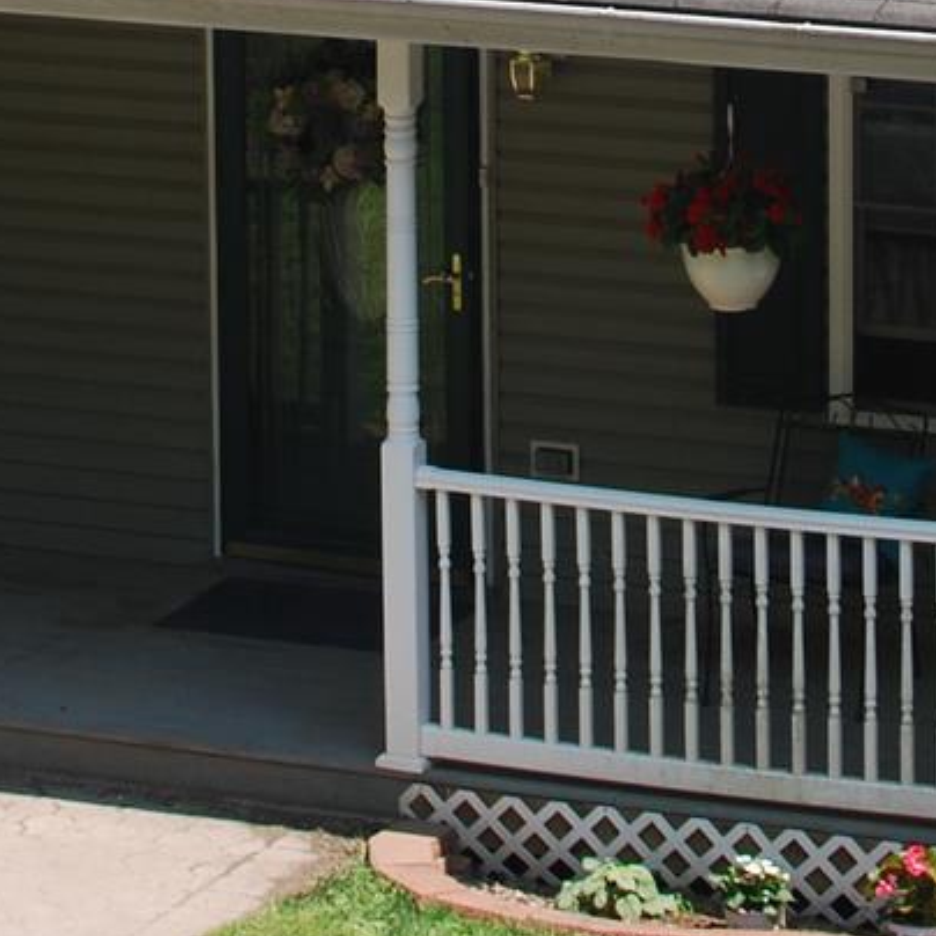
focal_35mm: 226
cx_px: 394
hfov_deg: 7.7
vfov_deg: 7.6
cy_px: -449
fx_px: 6918
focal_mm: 35
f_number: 6.3
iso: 100
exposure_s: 1/160
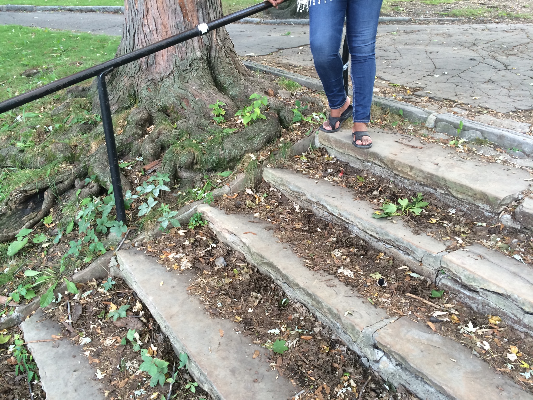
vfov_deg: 48.2
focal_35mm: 29
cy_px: 200
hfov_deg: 61.7
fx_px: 447
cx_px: 266
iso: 50
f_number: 2.2
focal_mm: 4.15
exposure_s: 1/30
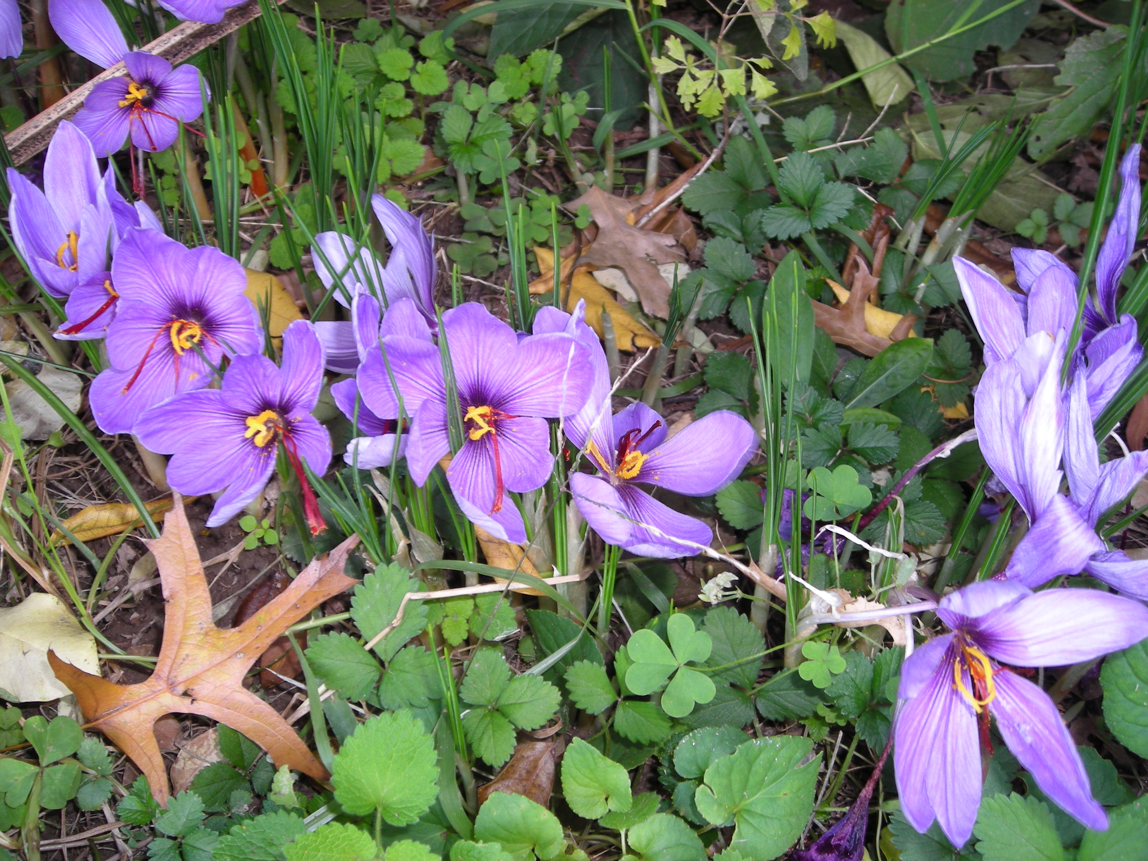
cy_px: 430
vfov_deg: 37.7
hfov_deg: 49.0
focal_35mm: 38
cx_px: 574
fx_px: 1260
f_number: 3.2
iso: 50
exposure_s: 1/30
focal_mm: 6.3
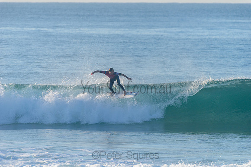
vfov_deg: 2.8
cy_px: 84
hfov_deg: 4.1
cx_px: 126
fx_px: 3487
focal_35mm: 500
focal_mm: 500
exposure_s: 1/2000
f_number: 5.6
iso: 320
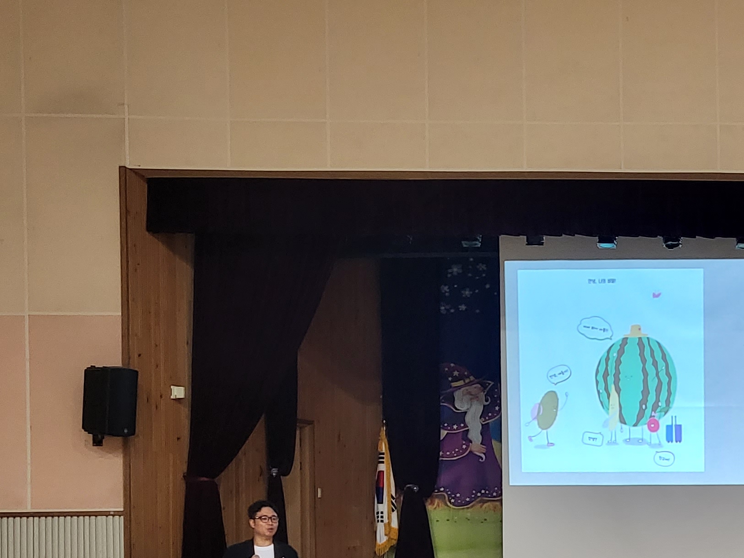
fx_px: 1376
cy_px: 576
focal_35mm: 64
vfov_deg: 22.0
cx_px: 725
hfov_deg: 28.6
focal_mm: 4.25
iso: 500
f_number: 1.8
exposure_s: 1/40
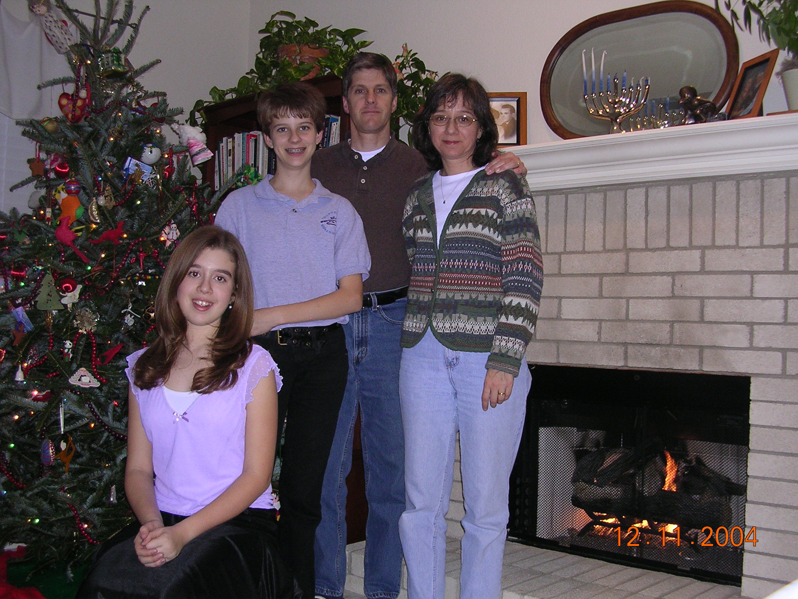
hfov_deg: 49.0
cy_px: 300
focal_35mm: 38
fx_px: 876
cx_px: 399
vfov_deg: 37.7
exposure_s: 1/60.1
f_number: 2.8
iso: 175
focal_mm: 5.8
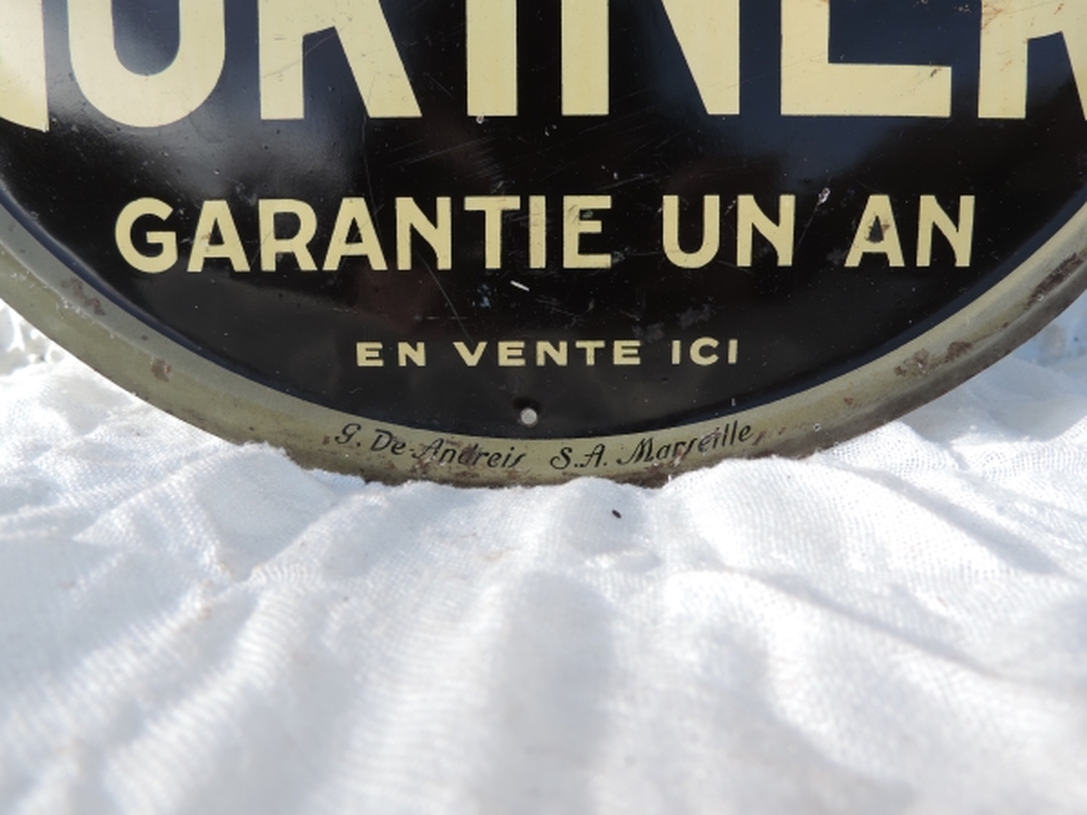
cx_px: 544
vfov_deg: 46.8
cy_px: 408
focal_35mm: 30
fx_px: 942
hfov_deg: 60.0
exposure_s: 1/400
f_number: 3.1
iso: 80
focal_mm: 5.3
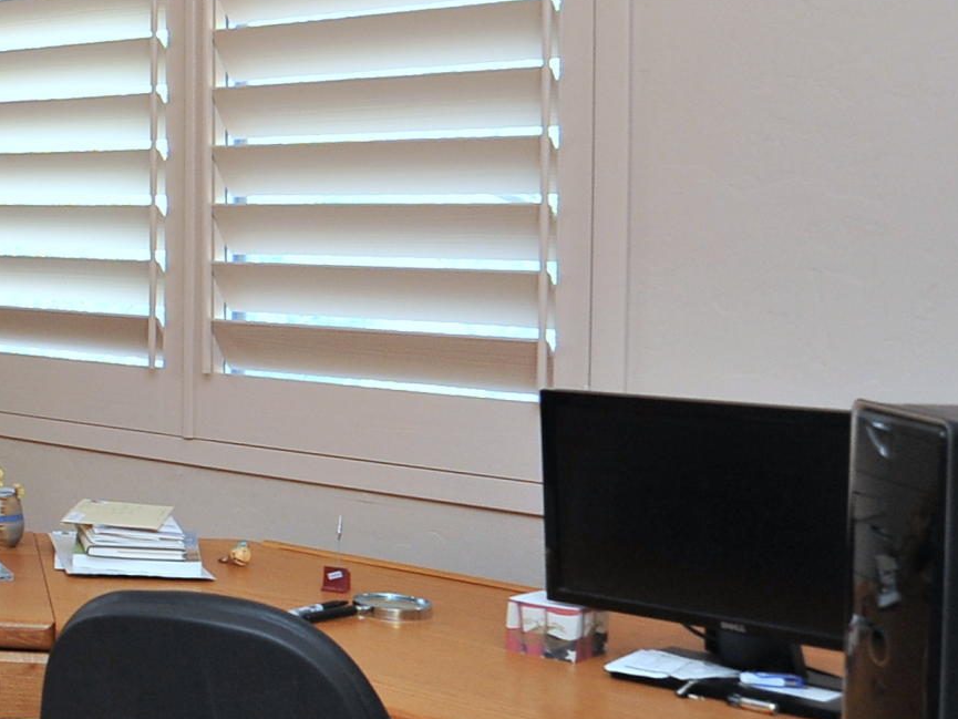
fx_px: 1661
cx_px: -485
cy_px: 220
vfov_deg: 24.3
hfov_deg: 24.7
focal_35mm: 60
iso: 1000
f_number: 6.3
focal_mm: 18
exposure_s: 1/30
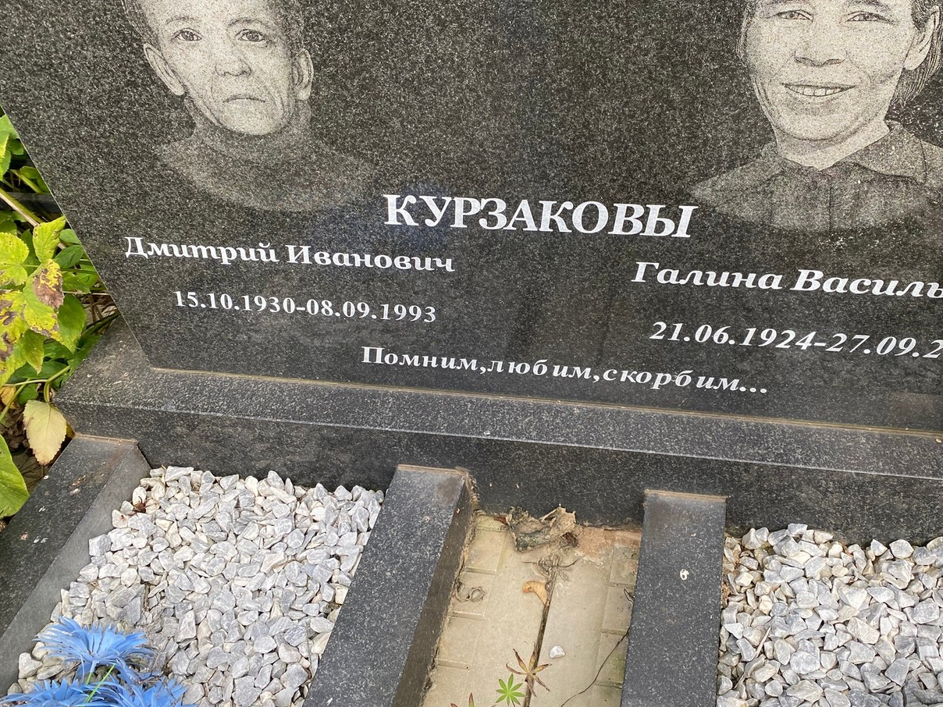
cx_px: 557
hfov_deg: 58.0
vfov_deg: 45.4
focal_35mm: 31
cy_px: 321
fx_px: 844
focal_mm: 4.25
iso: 32
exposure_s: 1/884
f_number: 1.8
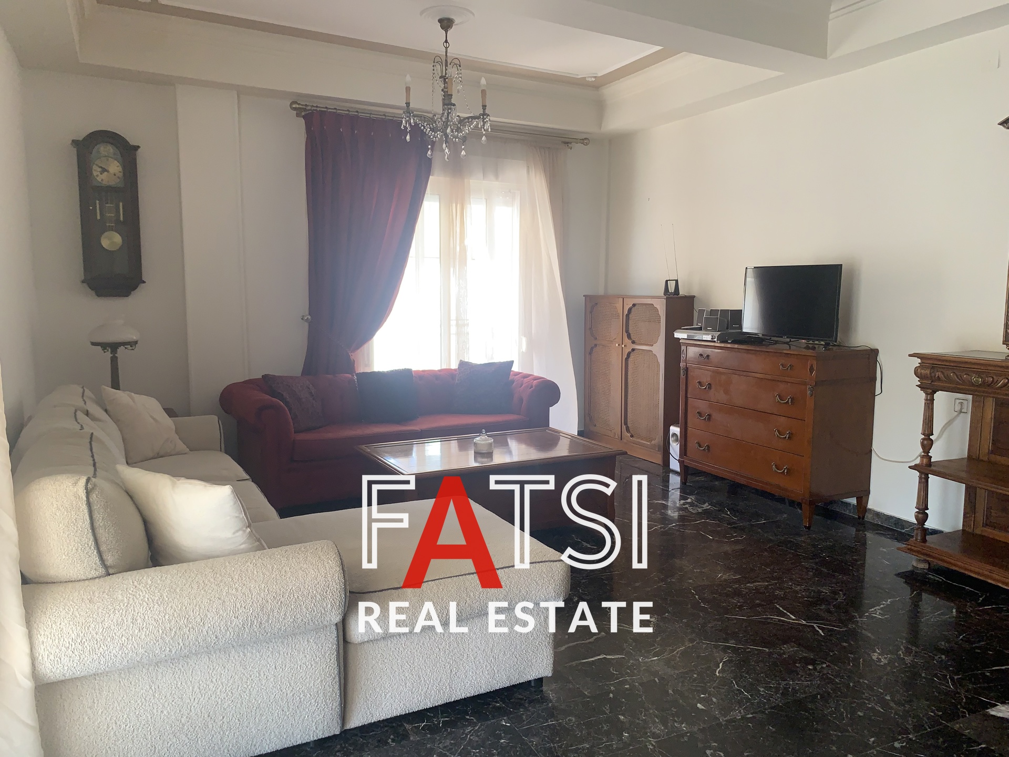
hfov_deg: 67.3
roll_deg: -1.0
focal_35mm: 26
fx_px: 758
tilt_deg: -7.0
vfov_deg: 53.1
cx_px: 504
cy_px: 378
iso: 100
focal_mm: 4.25
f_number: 1.8
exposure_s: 1/81
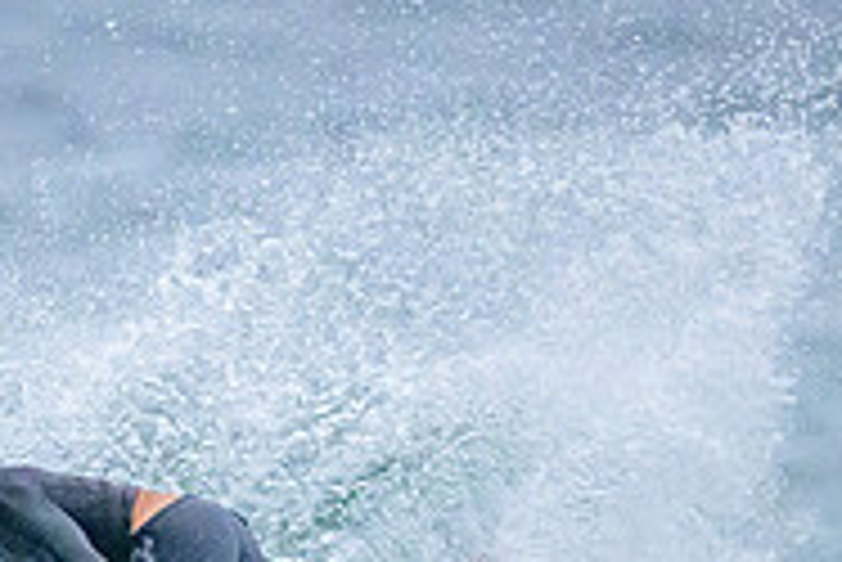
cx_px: 65
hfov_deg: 0.6
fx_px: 79745
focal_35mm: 3407
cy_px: 805
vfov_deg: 0.4
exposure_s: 1/2000
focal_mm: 800
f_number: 6.3
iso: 5600
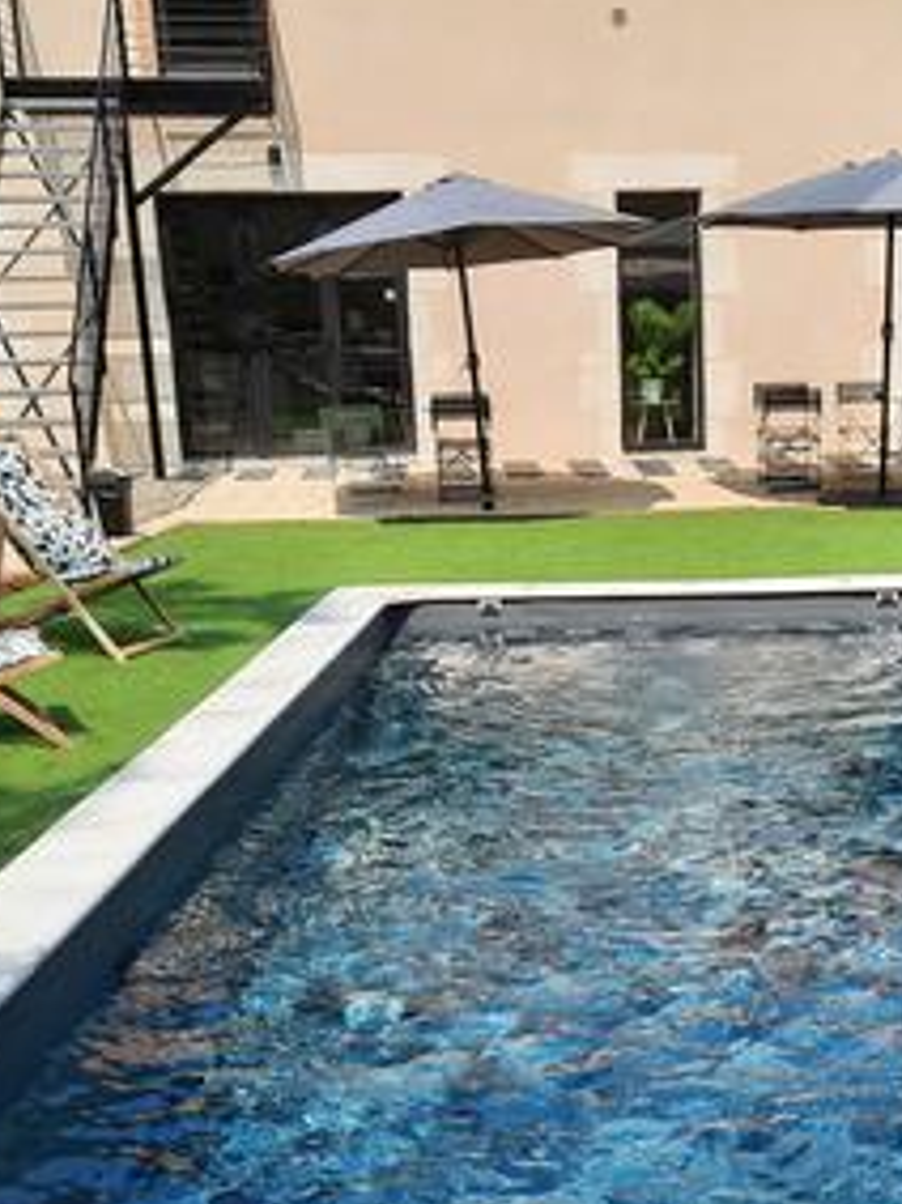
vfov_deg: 35.7
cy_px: 842
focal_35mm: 53
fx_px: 1843
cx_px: 685
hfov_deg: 27.1
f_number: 2
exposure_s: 1/935
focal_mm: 4.6
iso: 32
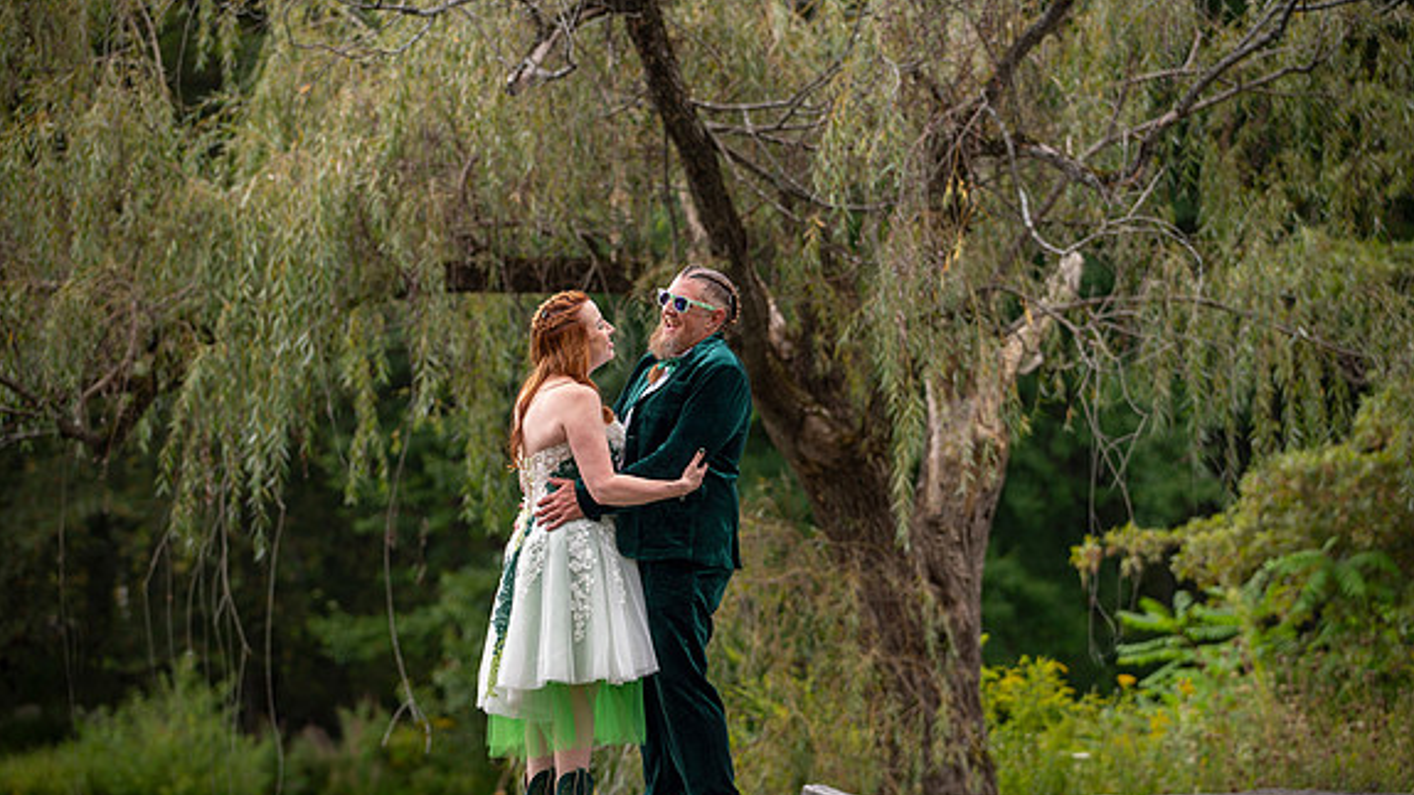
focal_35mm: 120
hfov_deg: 17.9
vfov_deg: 10.1
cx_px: 709
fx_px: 4500
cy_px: 421
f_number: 3.2
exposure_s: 1/125
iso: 50
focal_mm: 110
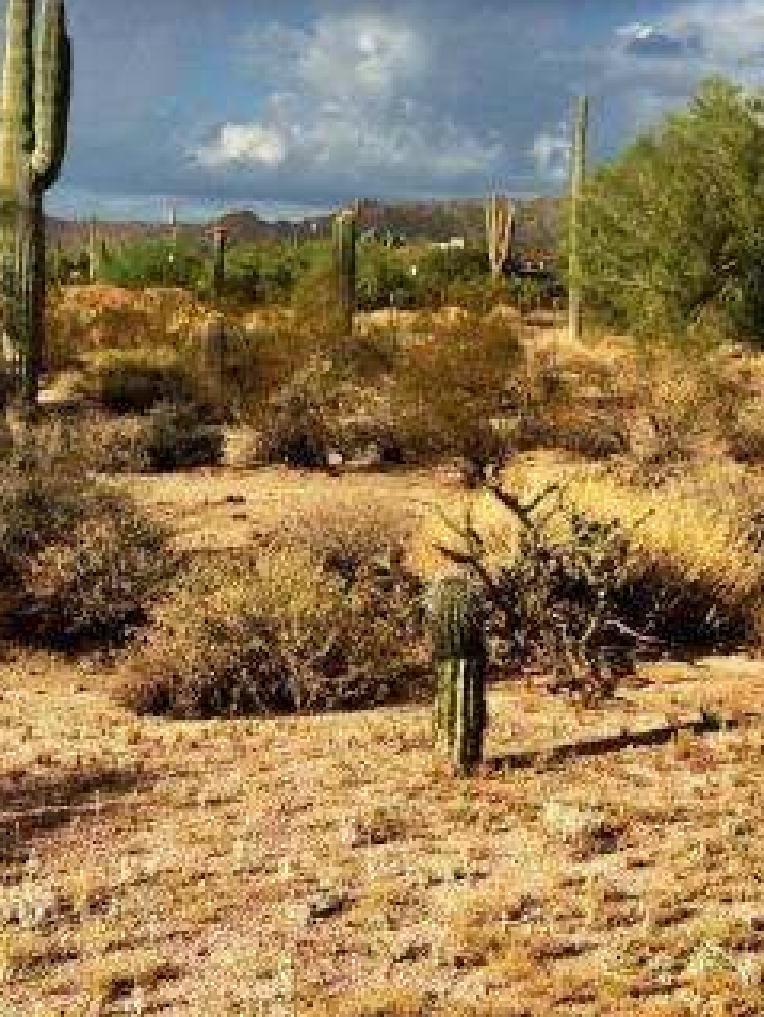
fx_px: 2057
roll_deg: +0.1
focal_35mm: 70
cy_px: 454
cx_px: 432
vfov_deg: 27.7
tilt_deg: -3.4
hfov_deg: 21.0
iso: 32
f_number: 2.2
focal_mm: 4.15
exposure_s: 1/2933
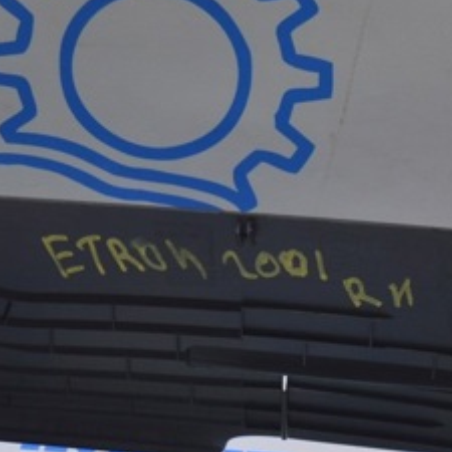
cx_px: 209
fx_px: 2777
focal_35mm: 188
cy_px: 369
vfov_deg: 9.3
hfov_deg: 9.3
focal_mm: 52
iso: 400
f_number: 5.6
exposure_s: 1/30
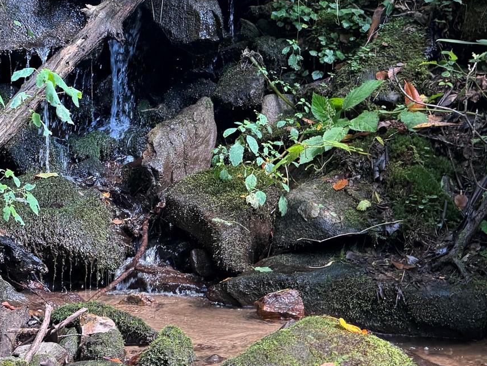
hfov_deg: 33.2
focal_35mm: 57
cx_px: 133
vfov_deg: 25.7
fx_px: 802
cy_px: 165
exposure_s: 1/90
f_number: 1.78
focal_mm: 6.76
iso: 200
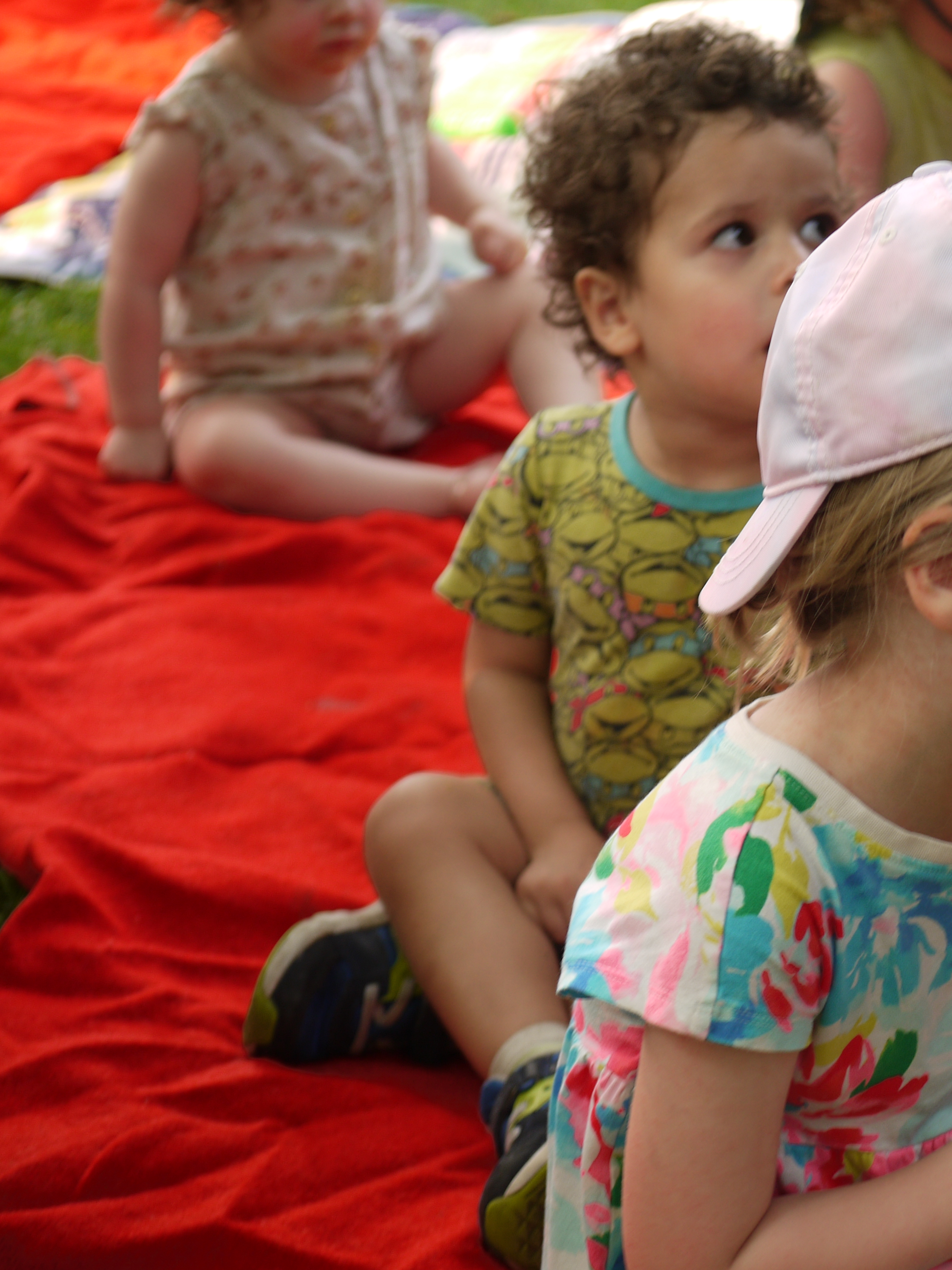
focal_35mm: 94
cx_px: 793
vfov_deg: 20.9
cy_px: 632
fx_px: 3447
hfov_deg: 15.6
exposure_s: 1/100
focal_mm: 35
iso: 100
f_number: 2.8
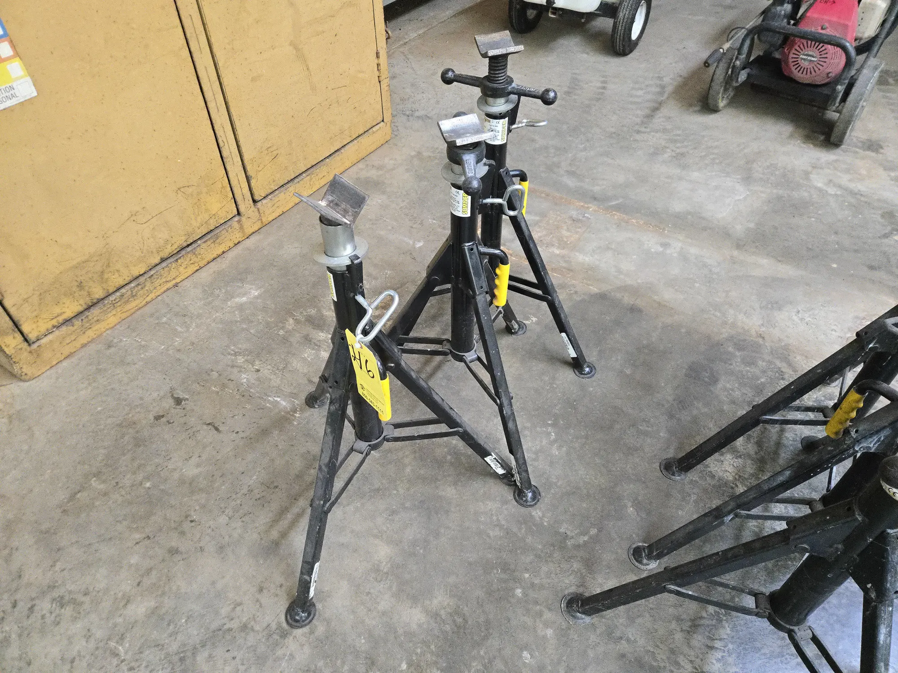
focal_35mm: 23
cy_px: 336
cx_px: 449
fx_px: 597
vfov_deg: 58.9
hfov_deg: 73.9
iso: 1000
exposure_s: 1/120
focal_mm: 5.4
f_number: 1.8
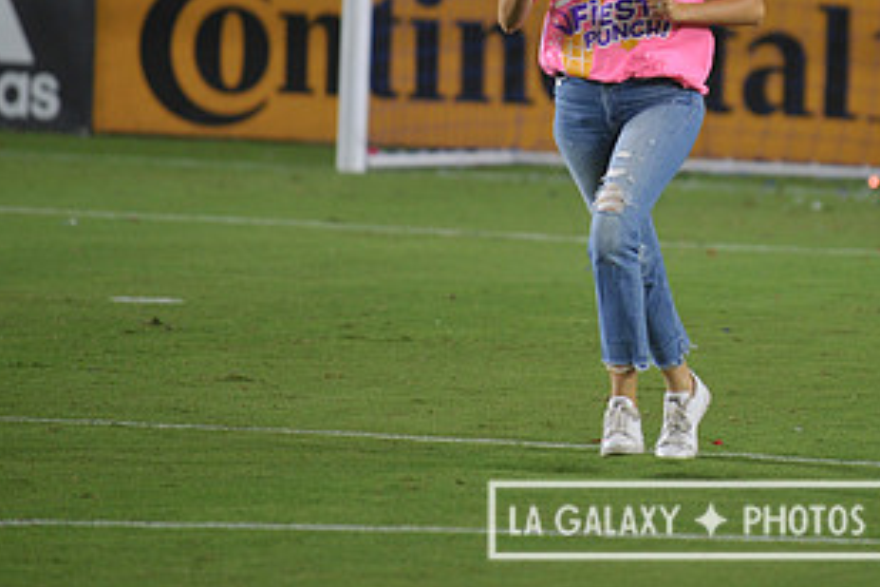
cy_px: 91
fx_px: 9166
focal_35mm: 375
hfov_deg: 5.5
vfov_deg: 3.7
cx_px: 689
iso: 1250
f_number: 2.8
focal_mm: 200
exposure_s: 1/1000
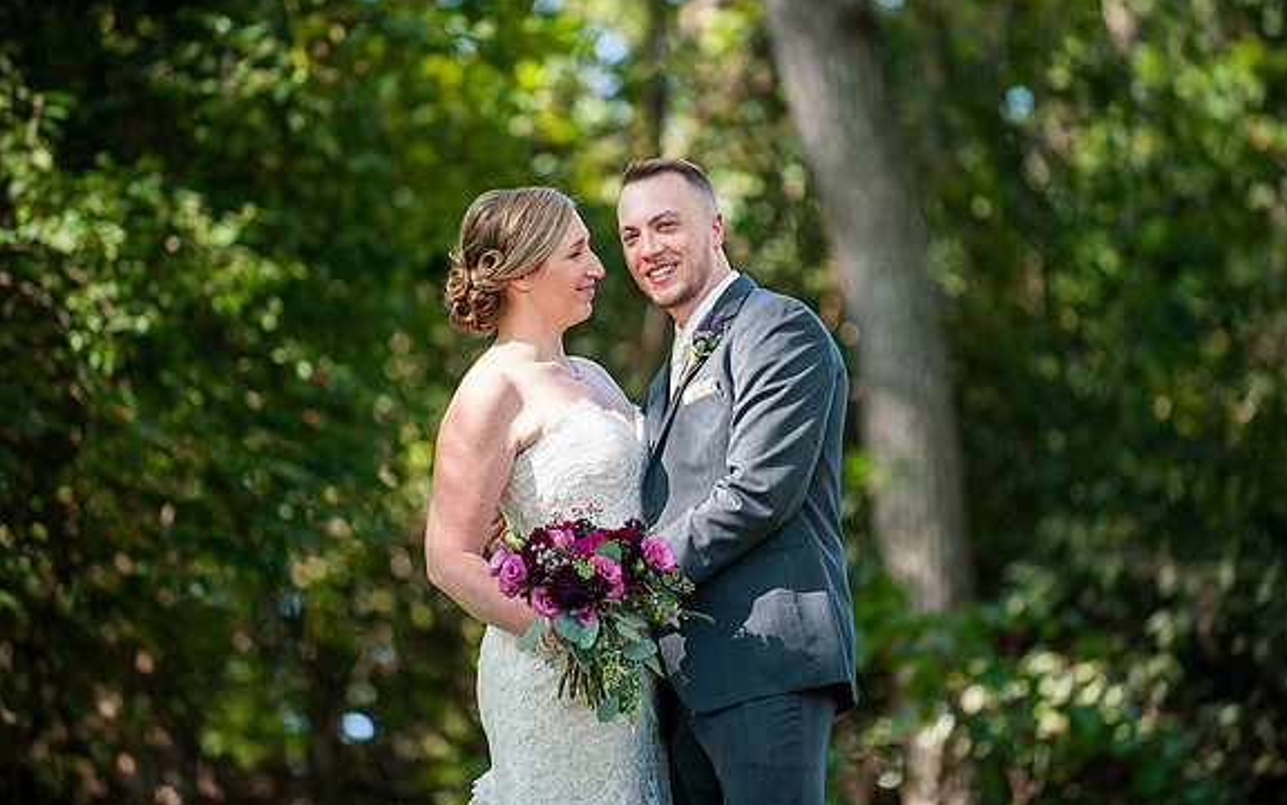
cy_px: 389
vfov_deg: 6.4
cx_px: 646
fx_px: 7190
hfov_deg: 10.2
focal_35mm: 205
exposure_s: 1/400
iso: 400
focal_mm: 200
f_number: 2.8
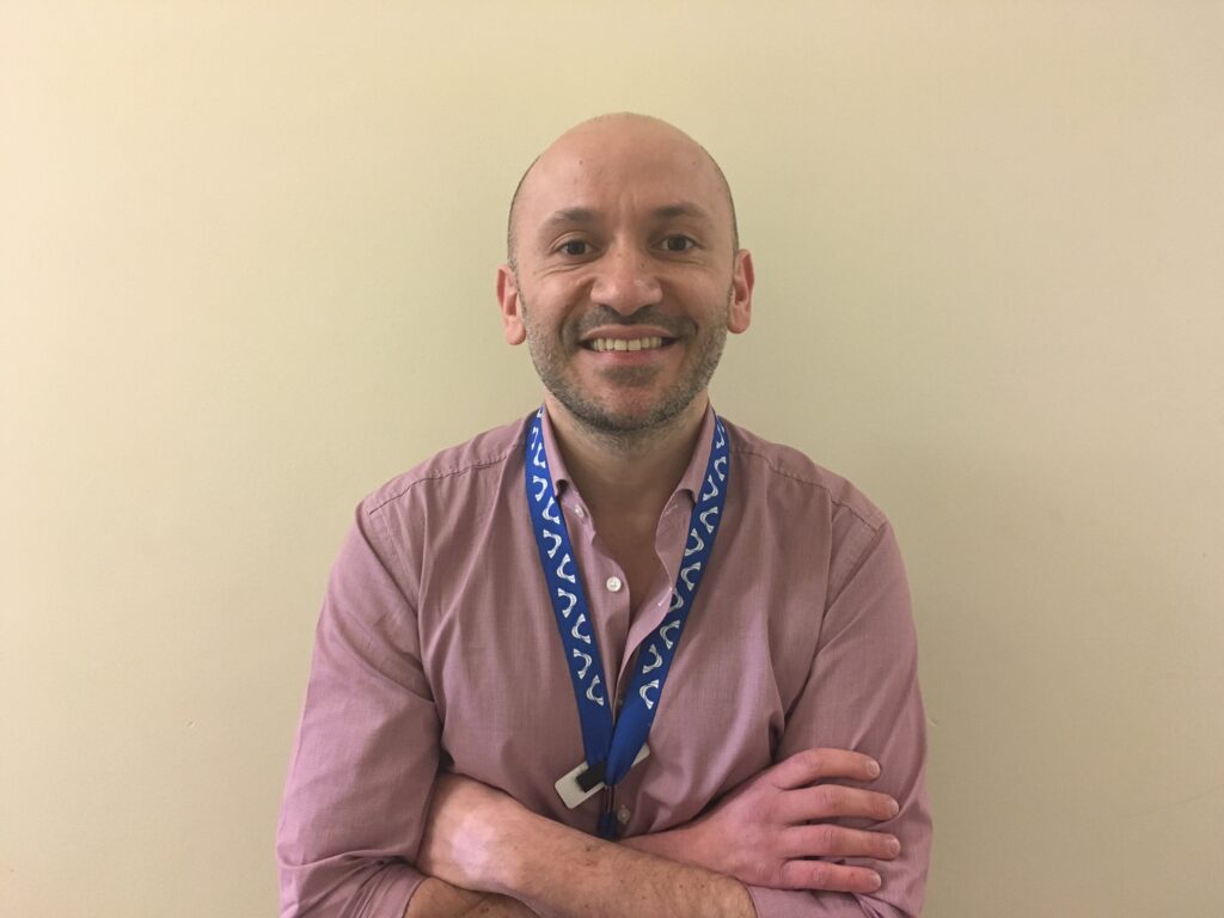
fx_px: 1025
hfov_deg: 61.7
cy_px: 459
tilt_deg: -7.3
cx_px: 612
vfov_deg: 48.2
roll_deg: +1.4
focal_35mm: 29
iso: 200
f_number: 2.2
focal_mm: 4.15
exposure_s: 1/33
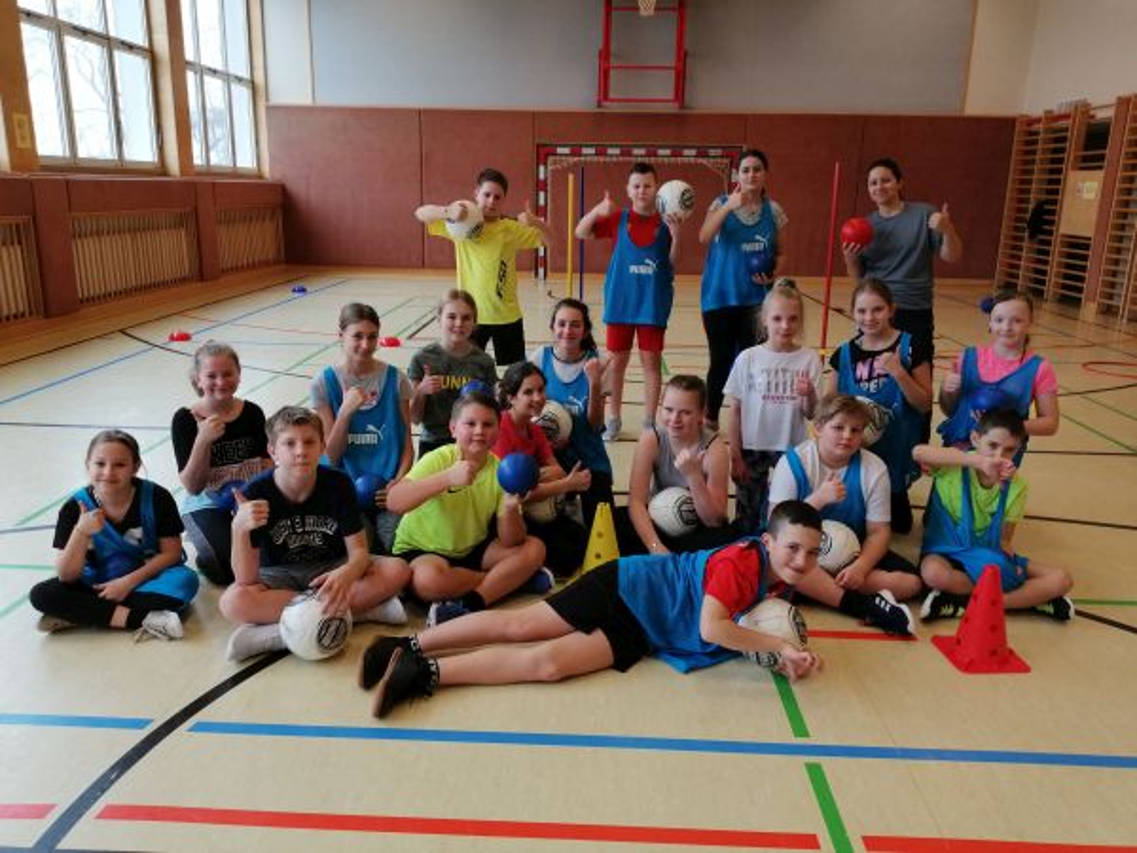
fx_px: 887
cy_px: 426
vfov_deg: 51.4
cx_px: 568
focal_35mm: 27
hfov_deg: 65.3
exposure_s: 1/50
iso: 64
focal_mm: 3.95
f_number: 1.8
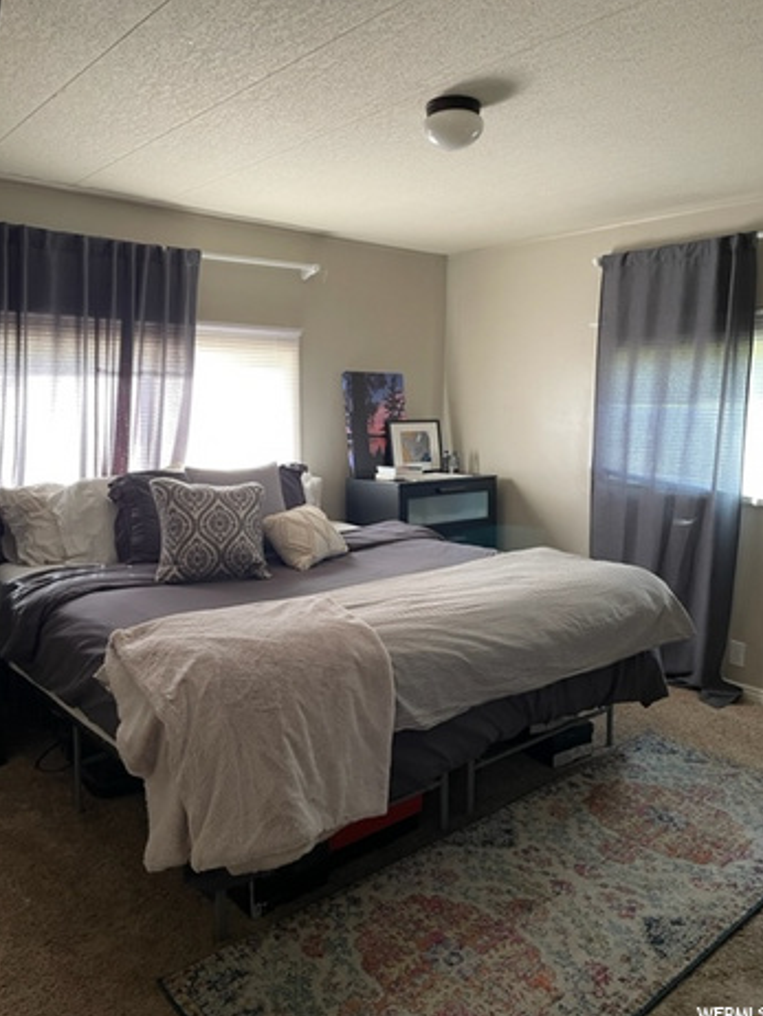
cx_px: 372
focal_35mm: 27
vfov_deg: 65.3
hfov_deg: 51.4
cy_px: 495
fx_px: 793
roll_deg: -0.9
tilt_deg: -7.4
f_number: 1.6
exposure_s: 1/60
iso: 250
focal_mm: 4.2
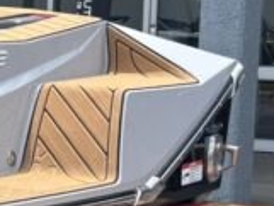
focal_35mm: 172
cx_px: -399
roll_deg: -0.7
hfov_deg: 10.0
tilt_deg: -4.4
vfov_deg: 8.6
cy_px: 165
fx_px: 1362
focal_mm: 5.96
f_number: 1.6
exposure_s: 1/1984
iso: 50
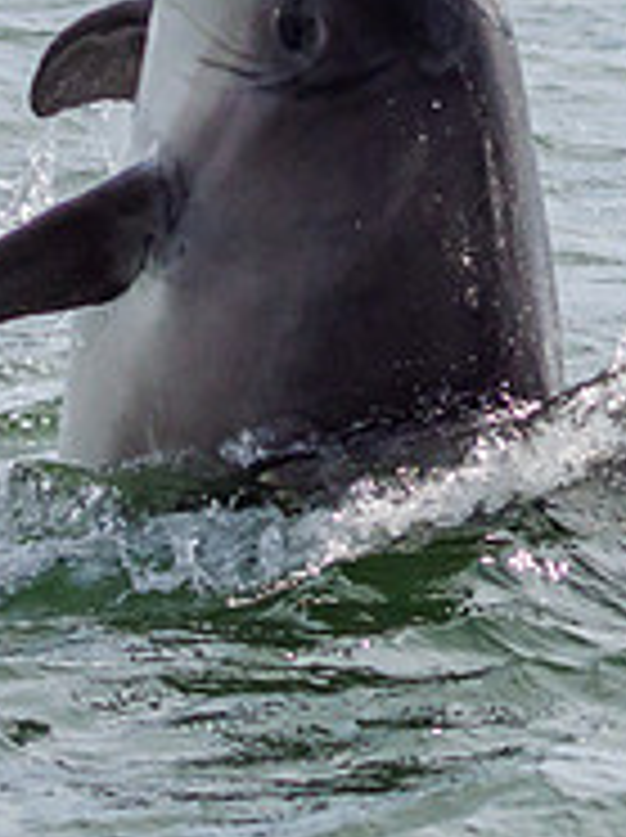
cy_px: 238
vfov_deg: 1.6
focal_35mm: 1239
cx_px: 1312
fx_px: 29944
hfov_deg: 1.2
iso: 500
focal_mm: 138
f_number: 6.3
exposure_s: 1/2000
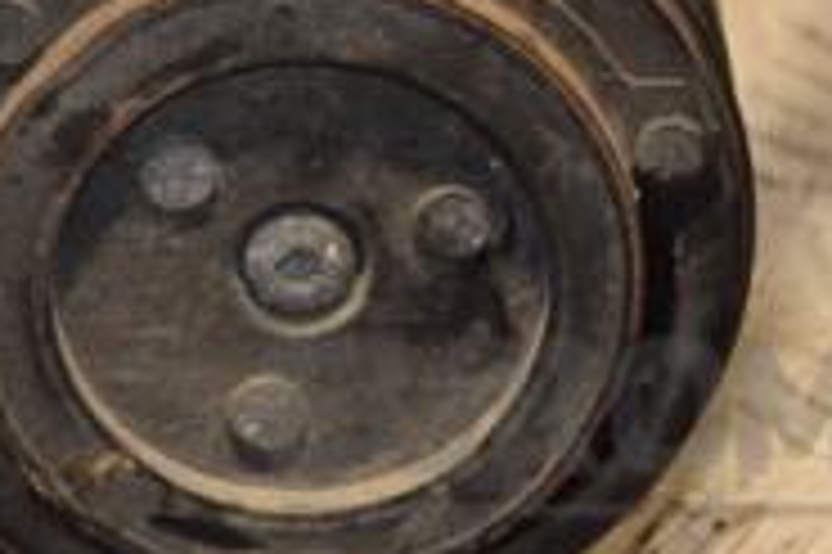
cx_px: 184
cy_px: -194
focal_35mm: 341
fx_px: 7874
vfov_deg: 4.0
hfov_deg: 6.0
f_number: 5.3
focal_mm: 70
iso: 800
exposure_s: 1/200
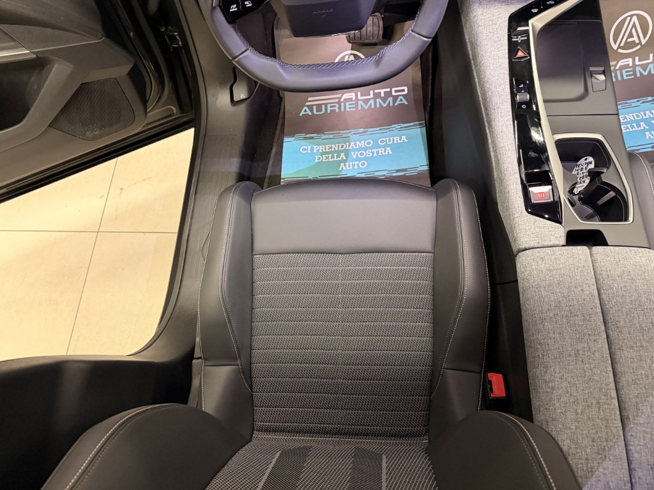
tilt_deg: -66.9
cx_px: 327
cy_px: 245
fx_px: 453
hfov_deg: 71.6
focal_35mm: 24
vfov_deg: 56.8
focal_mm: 6.76
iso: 640
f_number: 1.78
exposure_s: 1/33
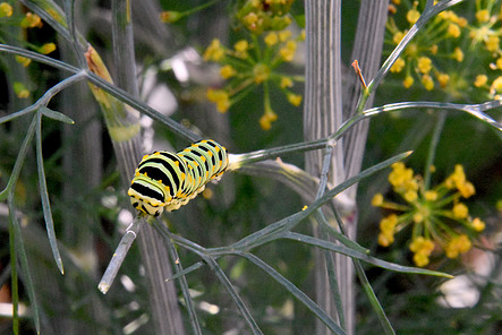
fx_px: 10953
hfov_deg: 2.6
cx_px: 175
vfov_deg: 1.8
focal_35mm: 785
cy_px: 195
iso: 10000
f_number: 27
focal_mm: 400
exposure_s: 1/250
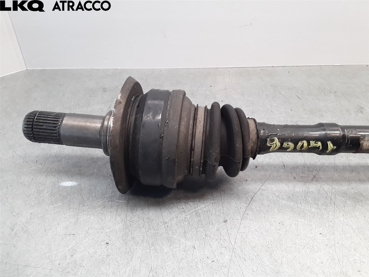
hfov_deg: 63.4
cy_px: 138
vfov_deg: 49.7
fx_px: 298
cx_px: 184
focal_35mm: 28
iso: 50
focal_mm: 2.91
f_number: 1.9
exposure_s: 1/50
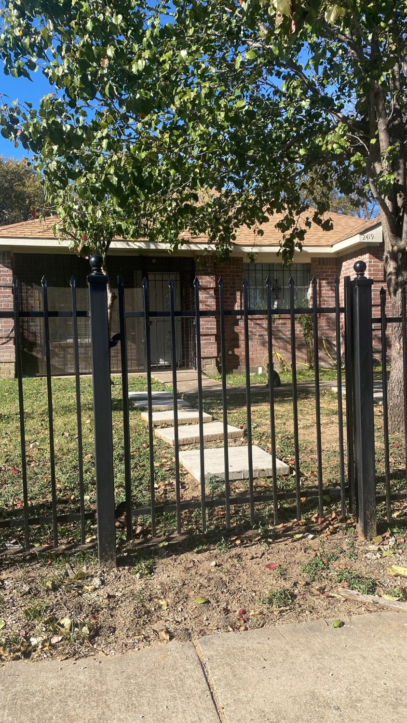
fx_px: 556
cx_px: 214
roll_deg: +2.7
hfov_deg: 40.2
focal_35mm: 29
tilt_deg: -1.7
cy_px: 370
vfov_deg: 66.1
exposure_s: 1/1754
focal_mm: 4.25
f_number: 1.8
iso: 32
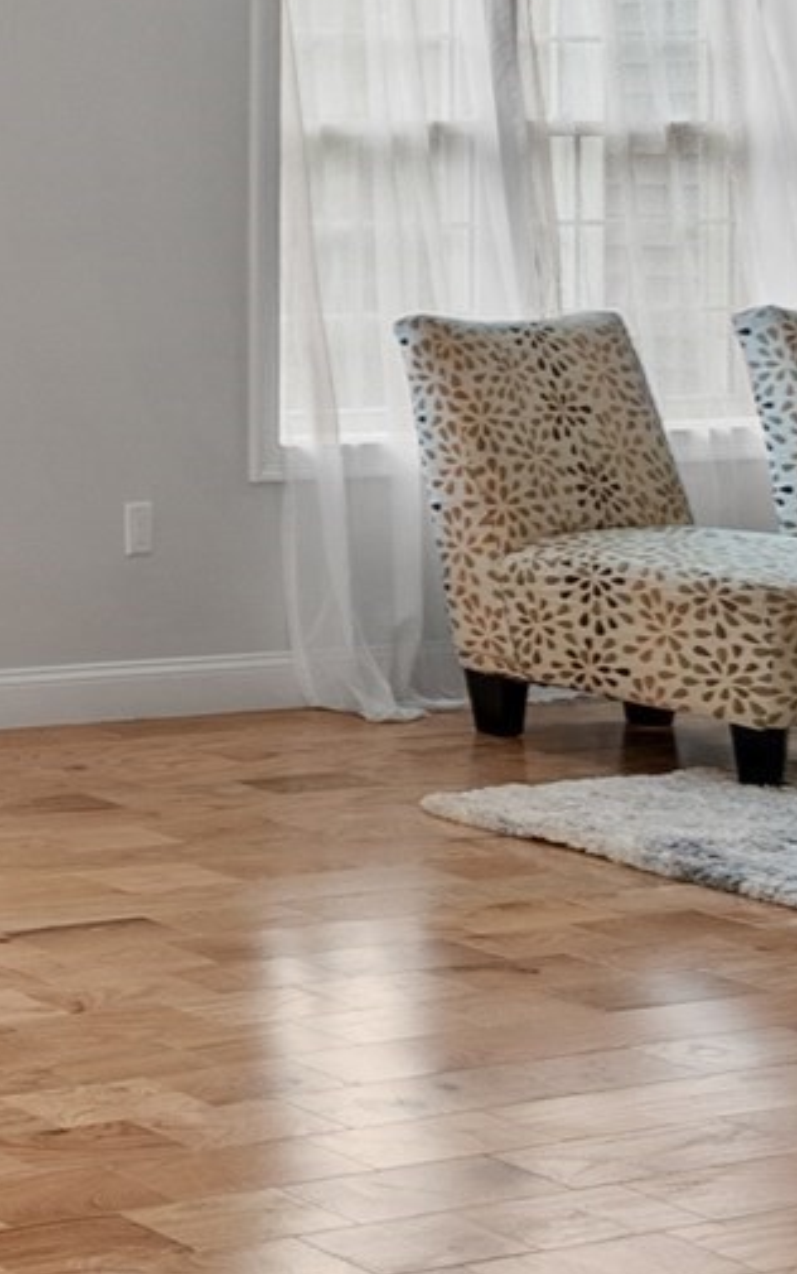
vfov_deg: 31.5
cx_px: -1433
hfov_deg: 12.4
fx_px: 2153
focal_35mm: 62
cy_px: 148
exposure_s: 1/4
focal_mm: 10
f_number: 7.1
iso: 400
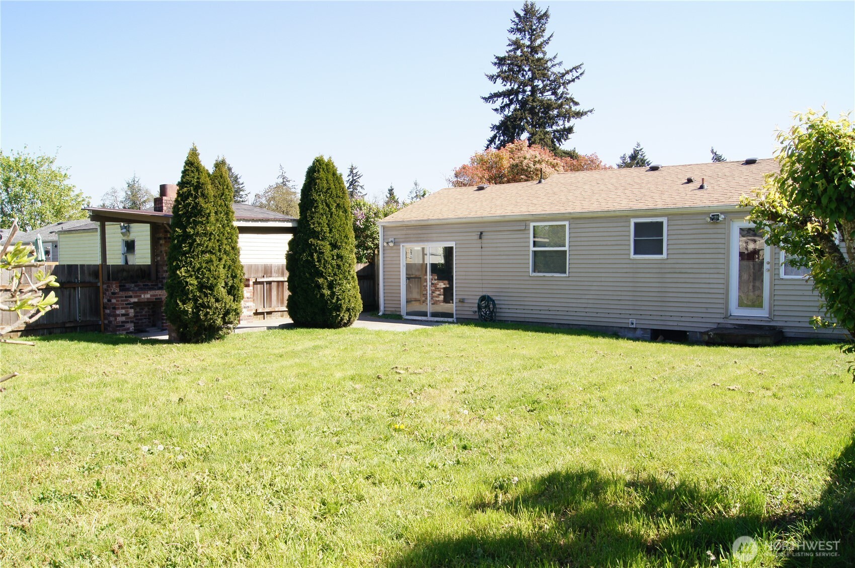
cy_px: 284
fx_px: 640
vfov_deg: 47.8
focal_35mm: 27
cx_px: 428
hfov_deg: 67.5
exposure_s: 1/80
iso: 100
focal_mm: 18
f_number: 14
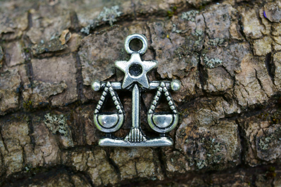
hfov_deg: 43.6
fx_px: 351
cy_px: 94
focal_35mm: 45
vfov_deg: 29.8
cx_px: 140
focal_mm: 30
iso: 200
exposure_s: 1/100
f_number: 5.6
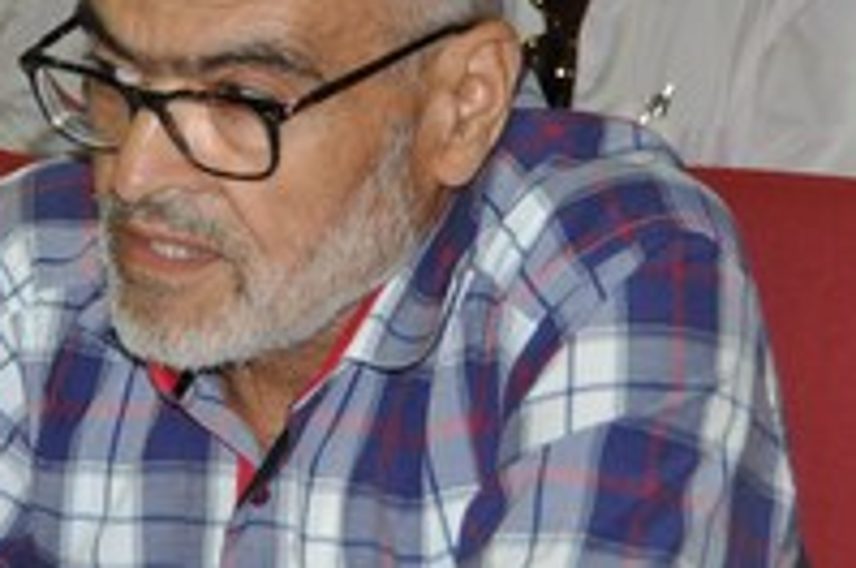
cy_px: 75
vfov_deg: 7.5
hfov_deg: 11.2
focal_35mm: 183
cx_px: 13
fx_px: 4344
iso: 800
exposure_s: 1/60
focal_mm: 38
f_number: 4.8
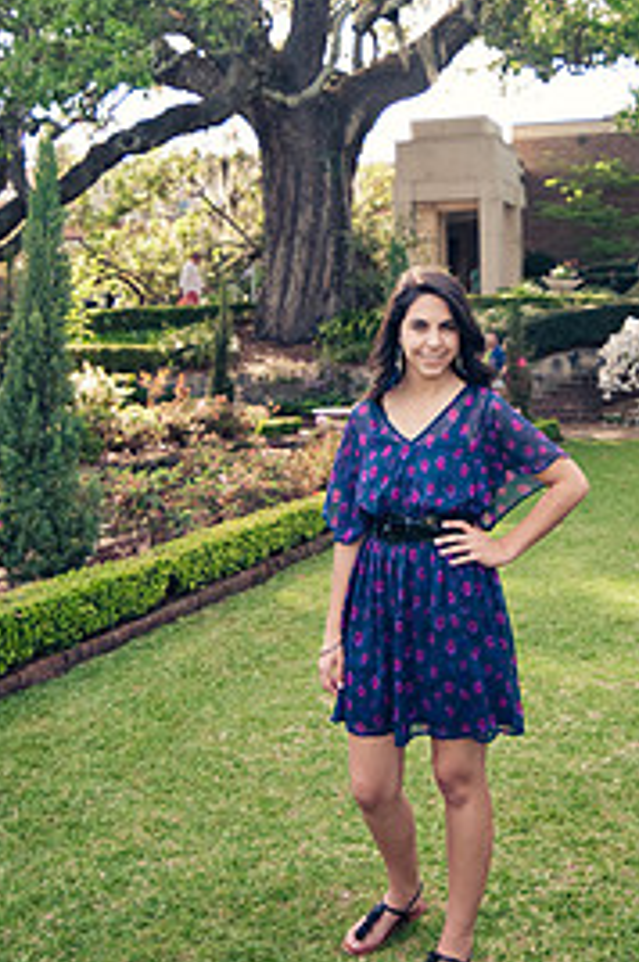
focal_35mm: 47
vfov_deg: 41.0
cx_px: 440
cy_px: 262
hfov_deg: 28.3
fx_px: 1255
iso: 320
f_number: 2.8
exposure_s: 1/800
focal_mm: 28
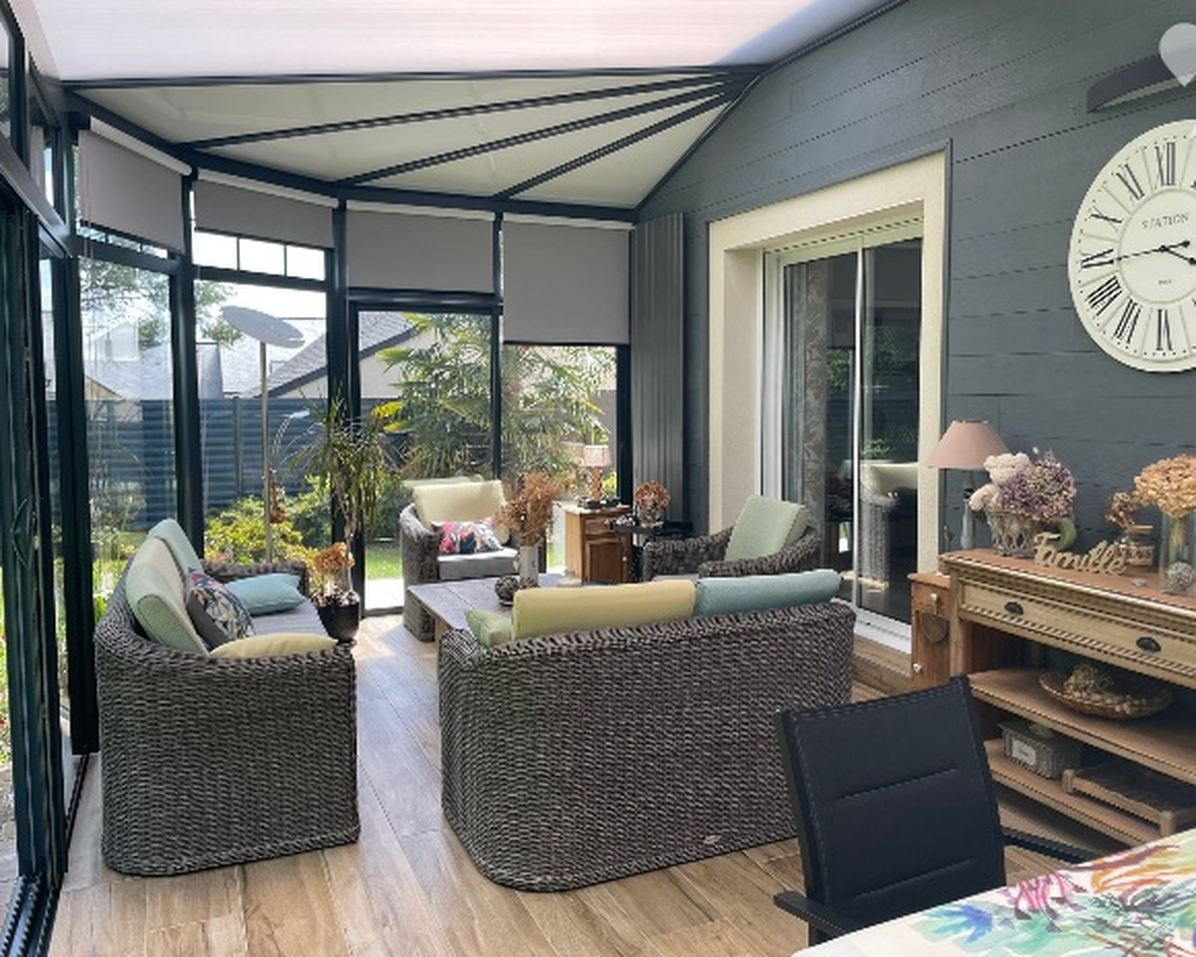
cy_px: 476
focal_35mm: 28
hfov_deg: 62.1
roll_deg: +0.5
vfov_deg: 51.5
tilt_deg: -5.0
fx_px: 991
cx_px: 656
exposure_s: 1/231
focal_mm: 4.2
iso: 32
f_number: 1.6
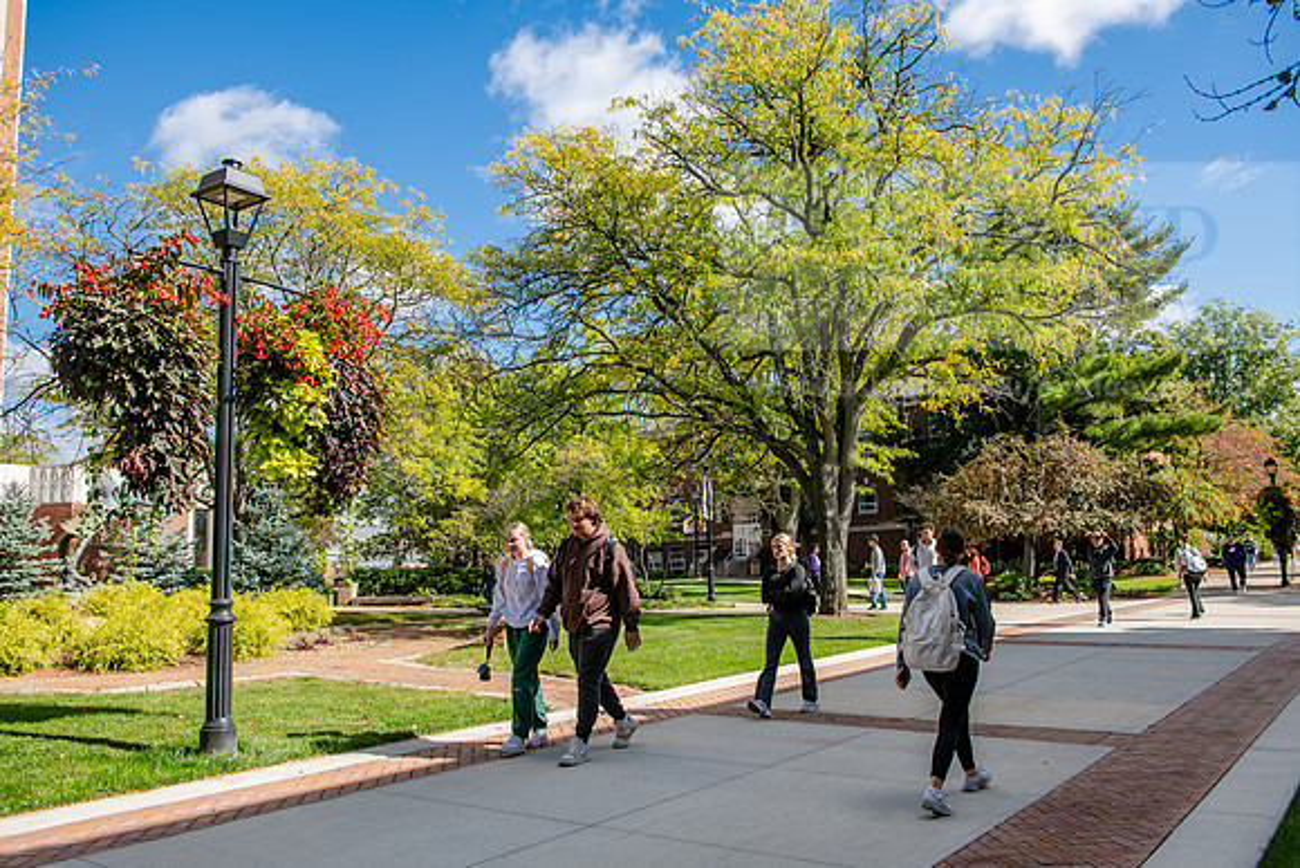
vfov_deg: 42.3
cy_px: 434
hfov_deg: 60.3
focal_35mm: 31
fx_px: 1120
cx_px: 650
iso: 125
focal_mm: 31
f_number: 4.5
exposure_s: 1/500
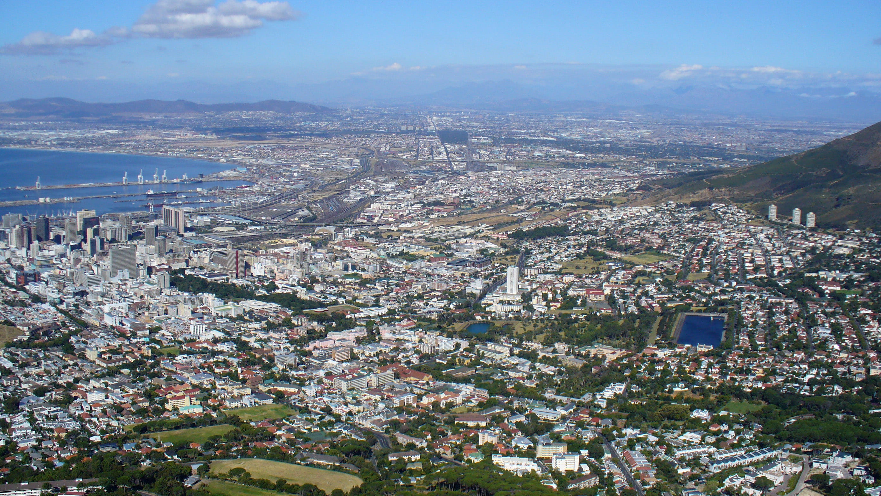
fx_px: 958
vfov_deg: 29.0
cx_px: 447
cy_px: 210
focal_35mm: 41
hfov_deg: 49.4
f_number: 5.6
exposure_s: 1/640
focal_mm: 6.1
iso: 80
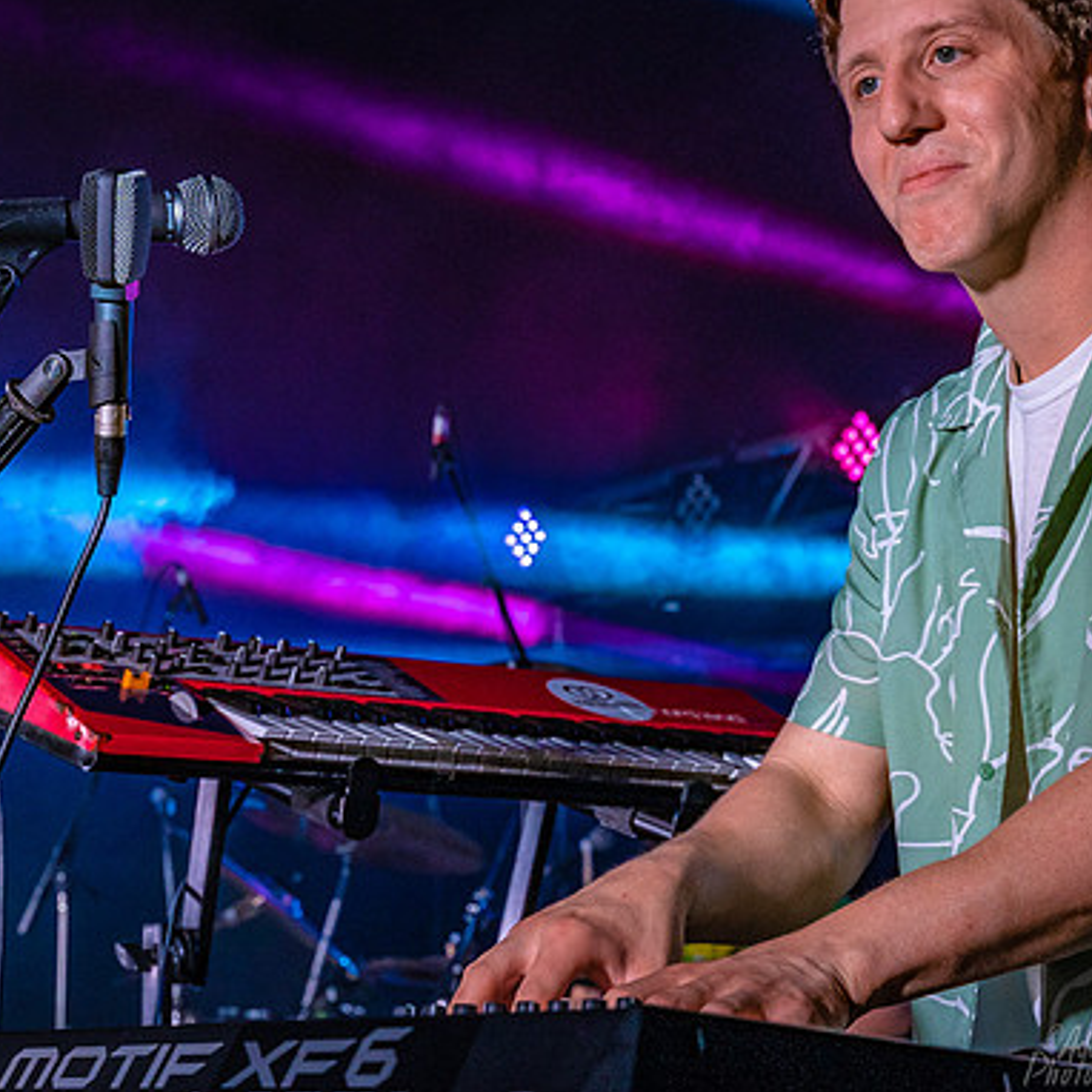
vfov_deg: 19.5
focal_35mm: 89
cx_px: 397
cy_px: 547
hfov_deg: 19.5
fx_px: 3176
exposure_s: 1/200
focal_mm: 46
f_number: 5.6
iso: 1600
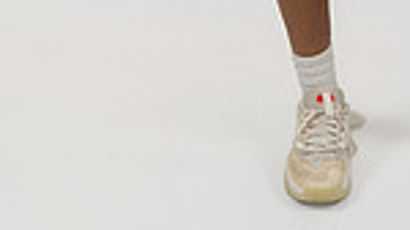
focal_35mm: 135
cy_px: -361
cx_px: 344
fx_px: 1461
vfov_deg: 8.1
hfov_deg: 15.8
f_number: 4
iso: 400
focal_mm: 42.8
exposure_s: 1/125
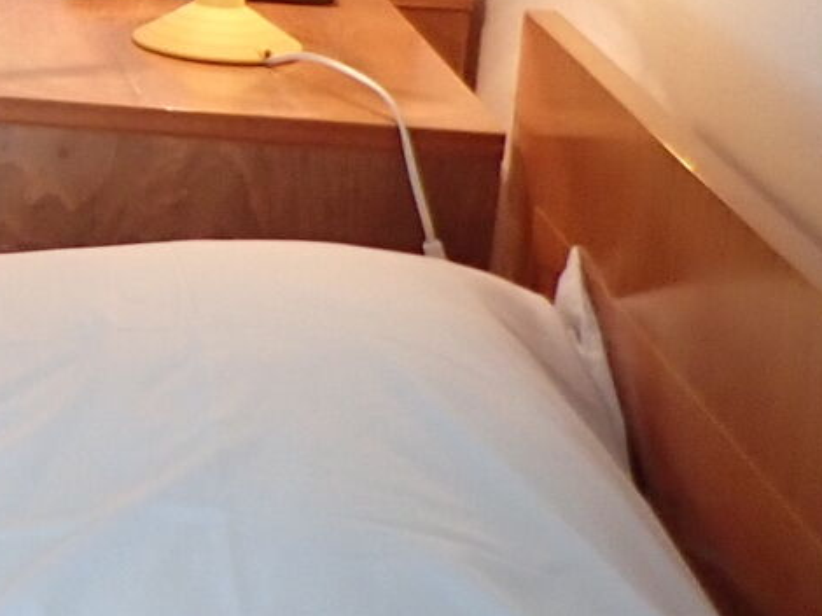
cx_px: -918
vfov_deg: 13.3
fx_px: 2587
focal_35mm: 109
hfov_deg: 14.4
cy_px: -94
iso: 200
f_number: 2
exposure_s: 1/30
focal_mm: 4.5
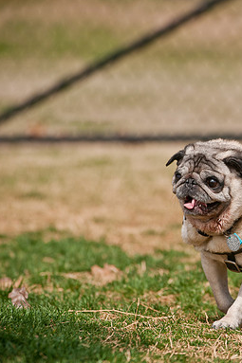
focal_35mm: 454
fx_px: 4582
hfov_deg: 3.0
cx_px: 256
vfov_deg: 4.5
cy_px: 182
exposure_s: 1/1000
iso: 200
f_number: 5
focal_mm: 200
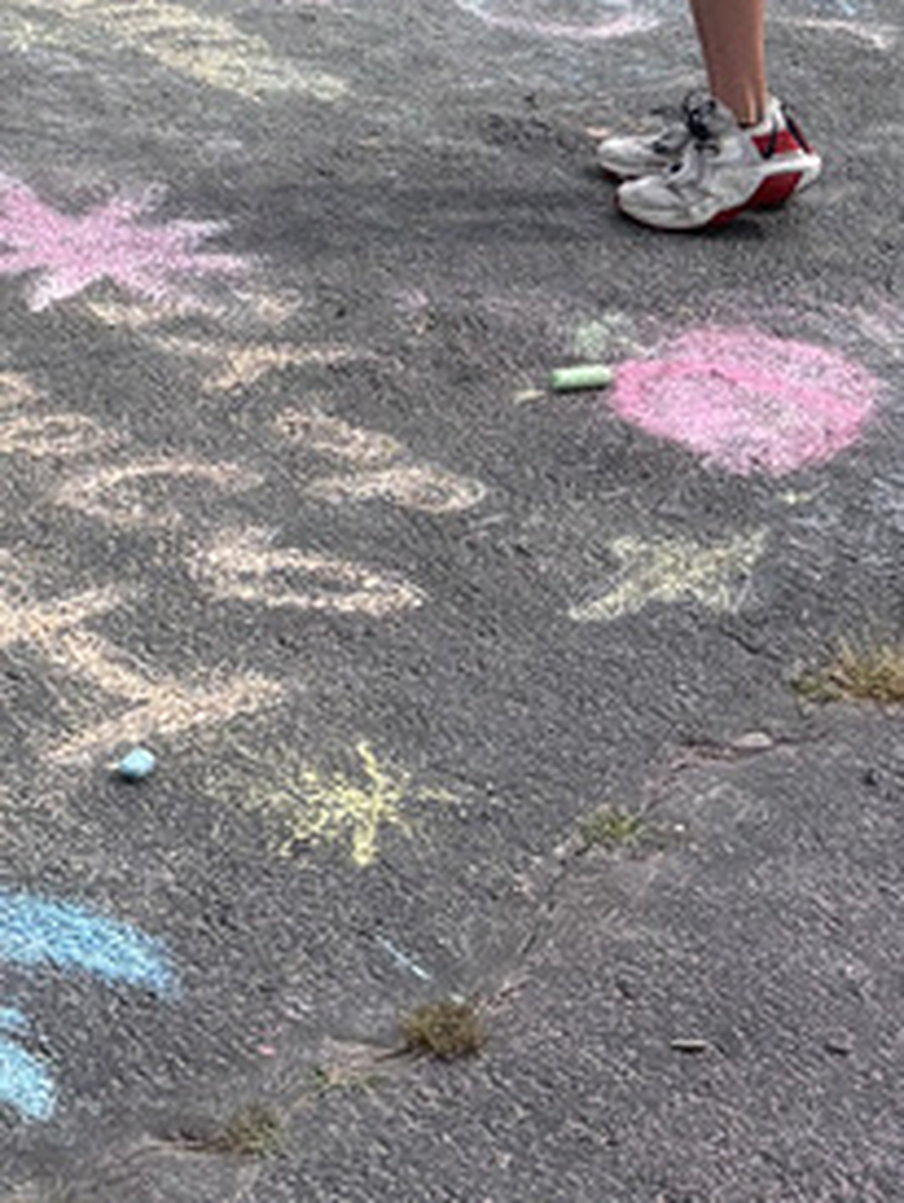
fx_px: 3372
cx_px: -527
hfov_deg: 14.1
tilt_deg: -14.2
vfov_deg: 19.2
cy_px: -206
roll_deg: -1.3
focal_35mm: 97
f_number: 1.6
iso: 50
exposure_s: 1/3311
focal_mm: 5.96
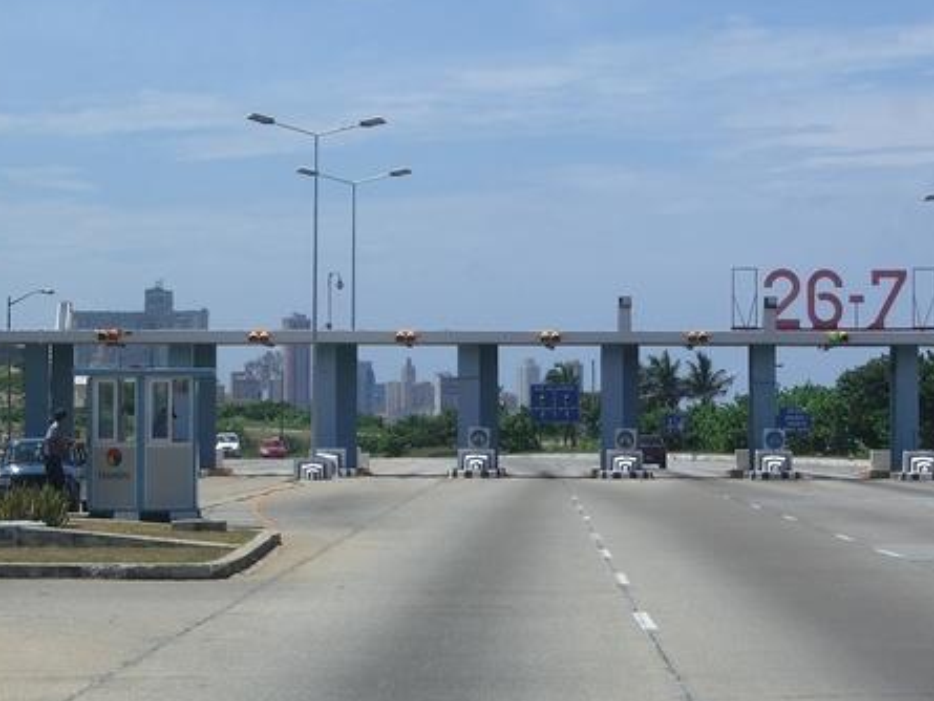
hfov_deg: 12.0
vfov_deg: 9.1
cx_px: 646
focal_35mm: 164
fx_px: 4426
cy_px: 315
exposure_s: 1/320
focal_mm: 23.7
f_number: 7.4
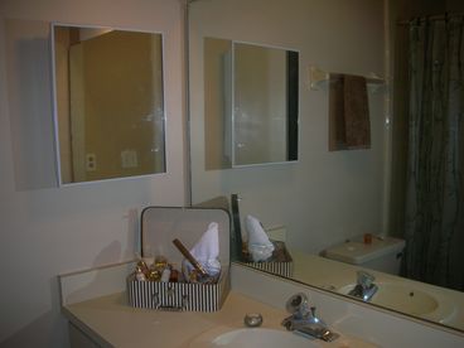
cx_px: 232
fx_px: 469
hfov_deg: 52.6
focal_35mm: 35
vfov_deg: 40.7
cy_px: 174
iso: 50
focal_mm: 5.8
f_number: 3
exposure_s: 1/60.1
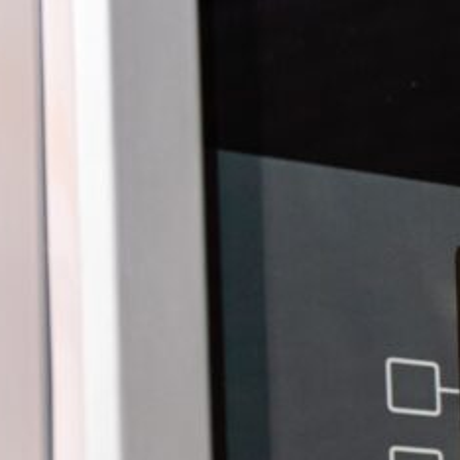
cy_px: 614
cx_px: 1044
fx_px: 2932
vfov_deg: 8.8
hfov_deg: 8.3
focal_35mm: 195
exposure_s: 1/60
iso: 320
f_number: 2.5
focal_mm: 28
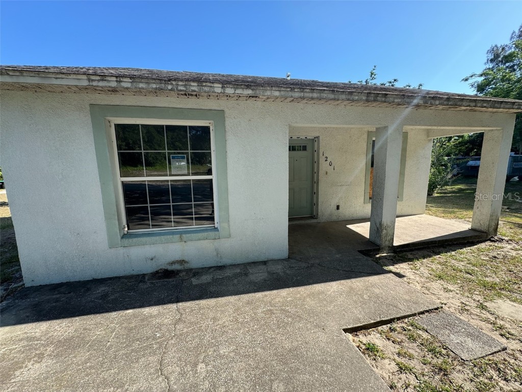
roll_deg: +0.6
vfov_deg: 85.7
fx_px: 211
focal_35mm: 14
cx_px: 261
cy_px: 196
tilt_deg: -8.7
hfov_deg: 102.1
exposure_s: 1/347
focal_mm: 2.22
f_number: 2.2
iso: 40
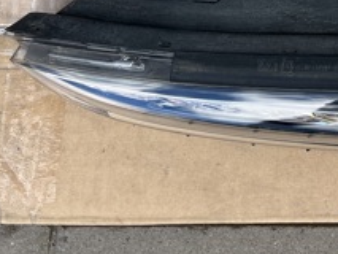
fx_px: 762
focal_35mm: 78
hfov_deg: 22.4
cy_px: -56
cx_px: 436
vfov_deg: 17.9
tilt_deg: -79.9
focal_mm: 5.1
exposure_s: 1/571
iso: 50
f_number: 1.6
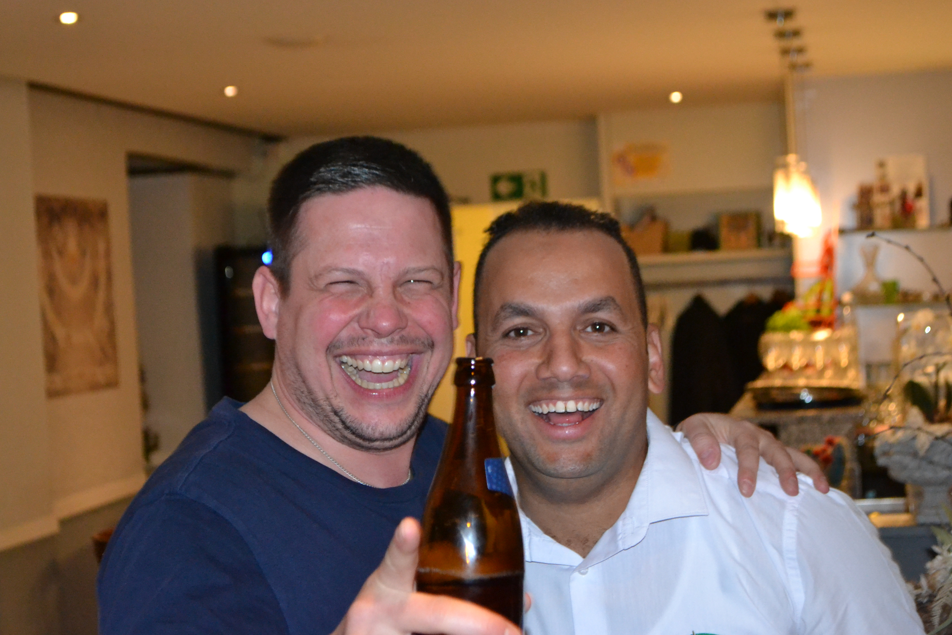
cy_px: 305
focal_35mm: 75
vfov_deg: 18.2
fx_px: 1983
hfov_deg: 27.0
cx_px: 466
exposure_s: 1/60
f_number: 5.3
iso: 3200
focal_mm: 46
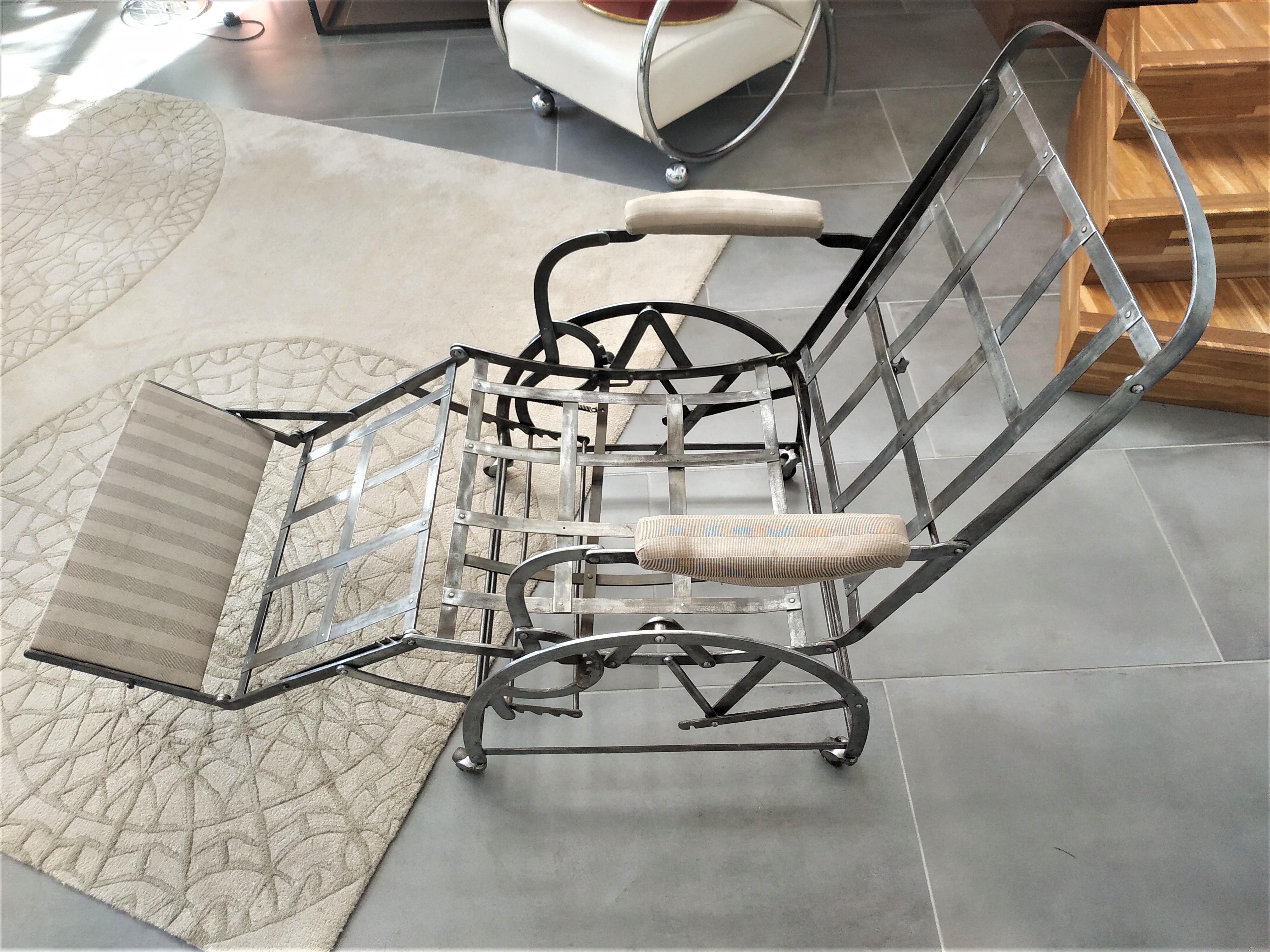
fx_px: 881
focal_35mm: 24
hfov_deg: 71.6
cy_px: 476
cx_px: 635
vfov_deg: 56.8
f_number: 1.9
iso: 100
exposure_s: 1/50
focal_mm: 3.94
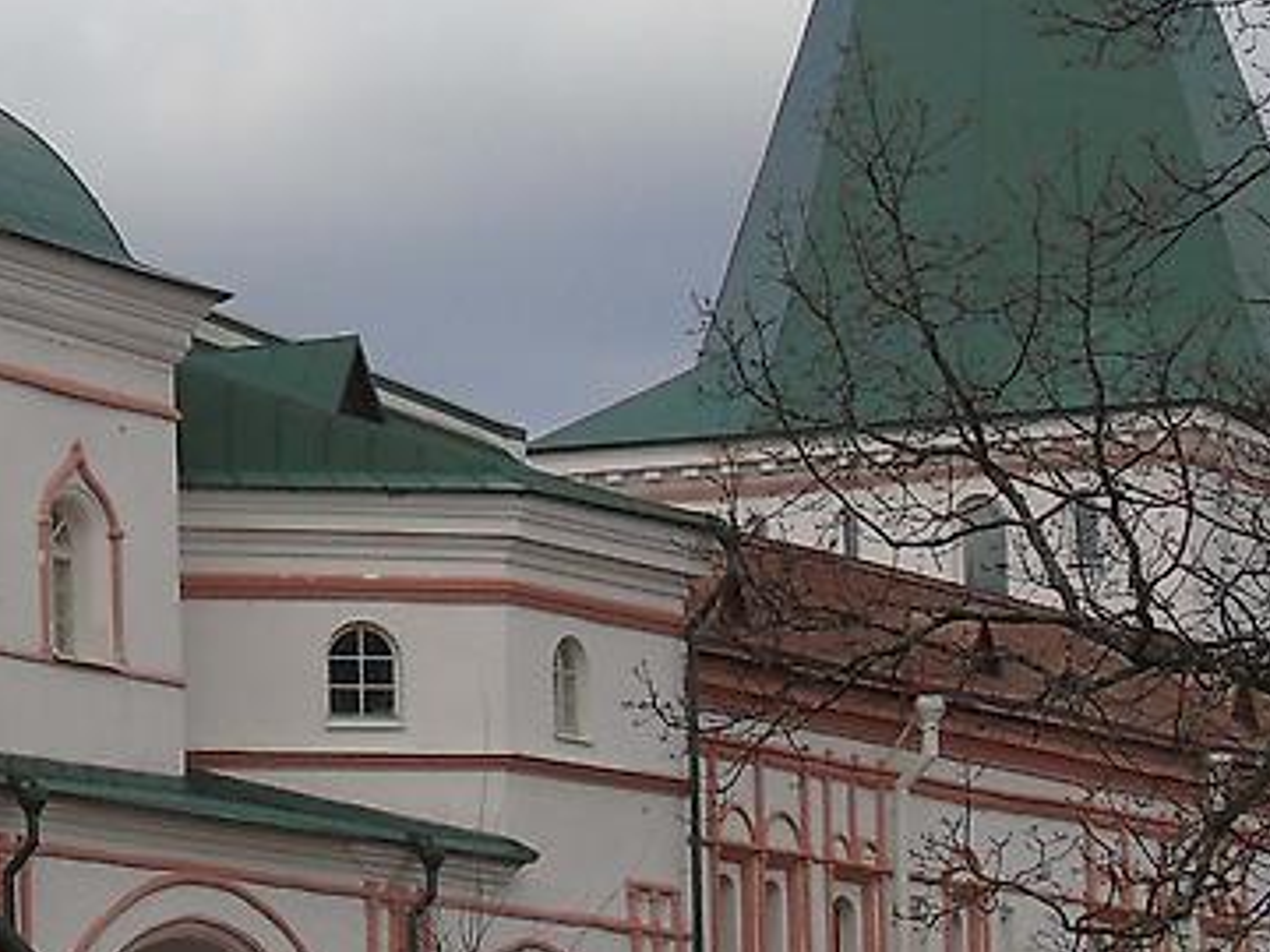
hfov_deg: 10.8
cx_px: -318
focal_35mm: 180
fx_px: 6604
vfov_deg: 8.2
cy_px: -148
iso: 80
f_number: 4.3
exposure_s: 1/800
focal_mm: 9.6
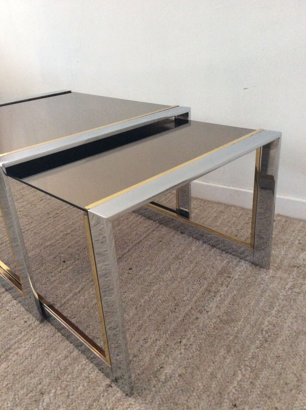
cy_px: 205
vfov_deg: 56.9
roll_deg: +5.0
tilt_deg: -26.3
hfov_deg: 44.1
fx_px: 378
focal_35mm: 32
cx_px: 153
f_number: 2.4
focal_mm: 3.3
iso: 250
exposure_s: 1/25
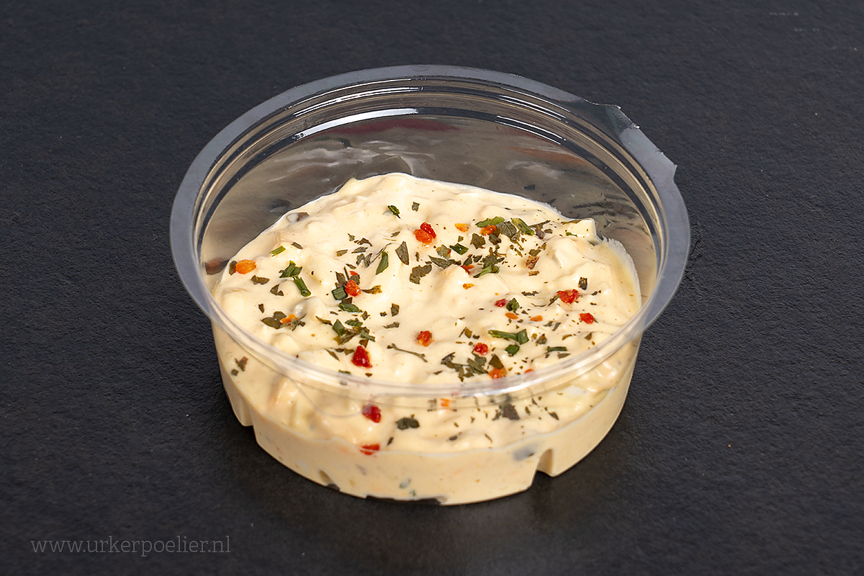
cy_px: 288
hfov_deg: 19.5
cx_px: 432
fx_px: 2520
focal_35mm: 105
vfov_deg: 13.0
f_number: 9
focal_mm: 105
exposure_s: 1/160
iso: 100
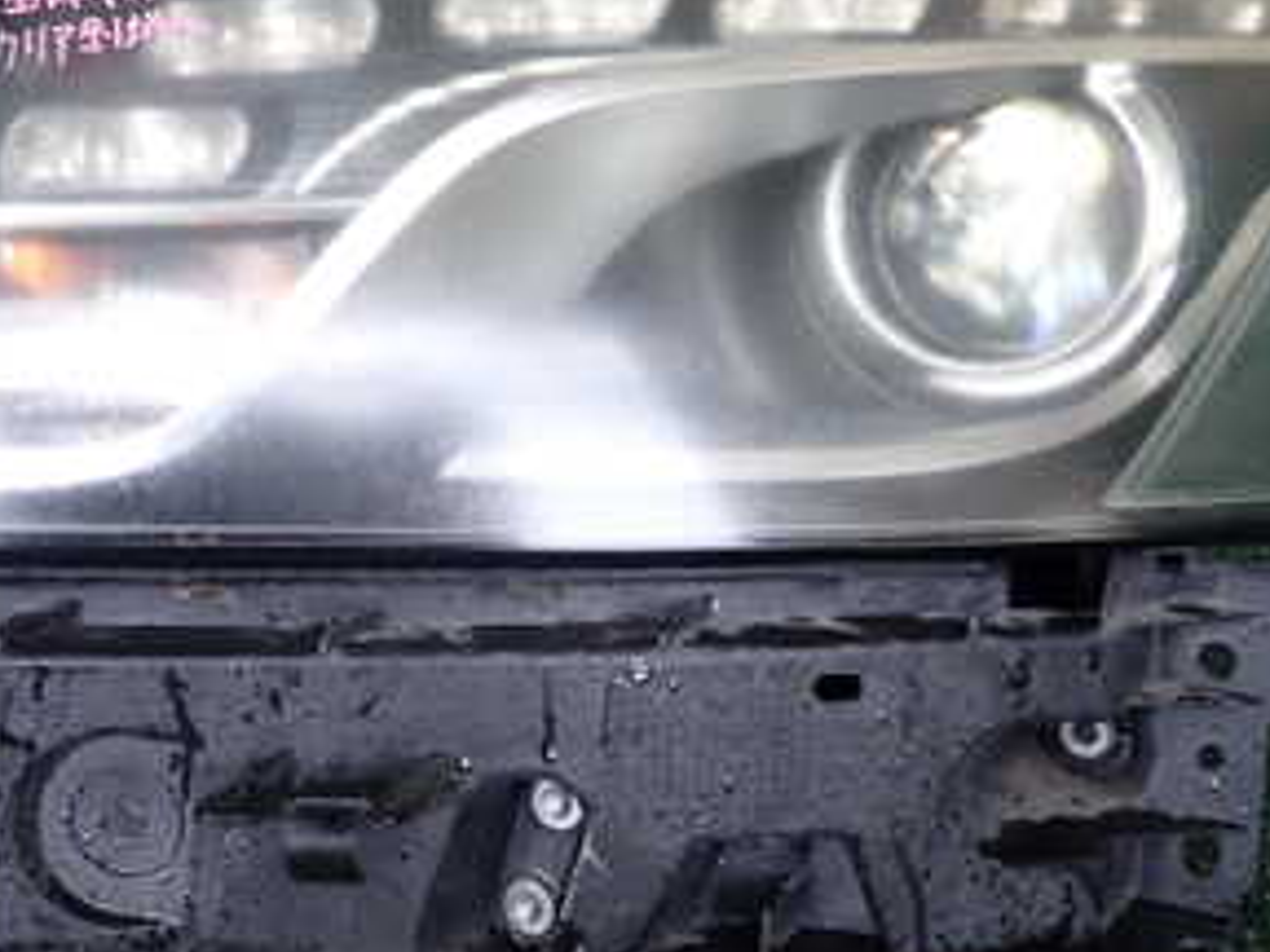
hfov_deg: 36.4
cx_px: 419
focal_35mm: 52
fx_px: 1908
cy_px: 304
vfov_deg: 27.8
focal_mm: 4.5
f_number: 2
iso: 160
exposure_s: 1/60
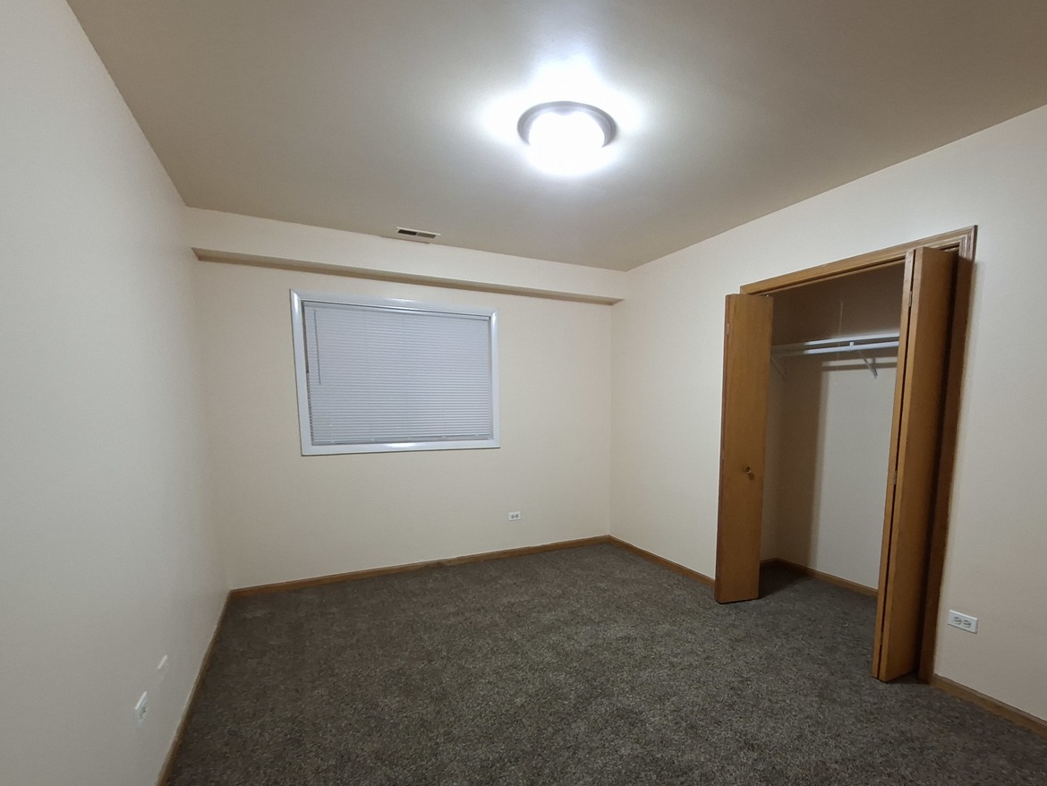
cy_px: 466
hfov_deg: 94.0
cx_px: 586
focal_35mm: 16
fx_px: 484
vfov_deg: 77.4
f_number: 2.2
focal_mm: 1.74
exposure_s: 1/24
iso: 200
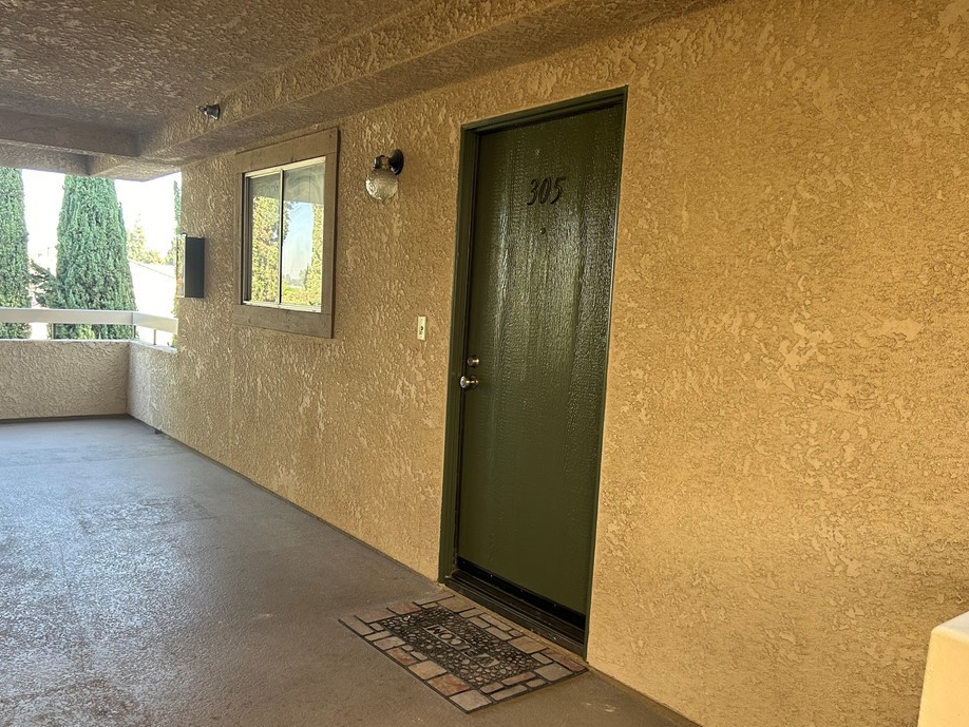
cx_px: 444
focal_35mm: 29
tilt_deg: -5.8
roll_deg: -2.3
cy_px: 367
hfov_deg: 61.6
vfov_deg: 48.2
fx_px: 812
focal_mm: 5.7
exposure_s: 1/121
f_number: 1.5
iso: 80
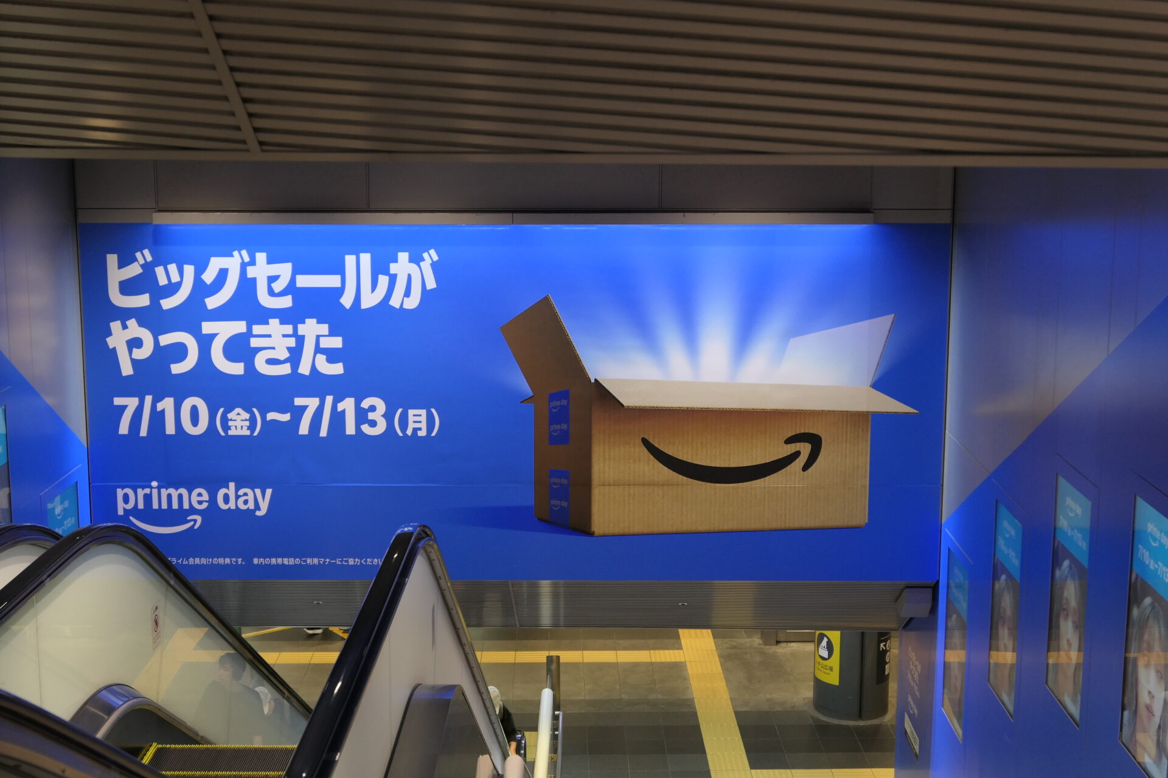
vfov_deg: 25.5
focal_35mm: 53
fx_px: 1719
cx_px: 584
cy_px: 389
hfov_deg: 37.5
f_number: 2.8
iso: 500
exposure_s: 1/100
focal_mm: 19.5
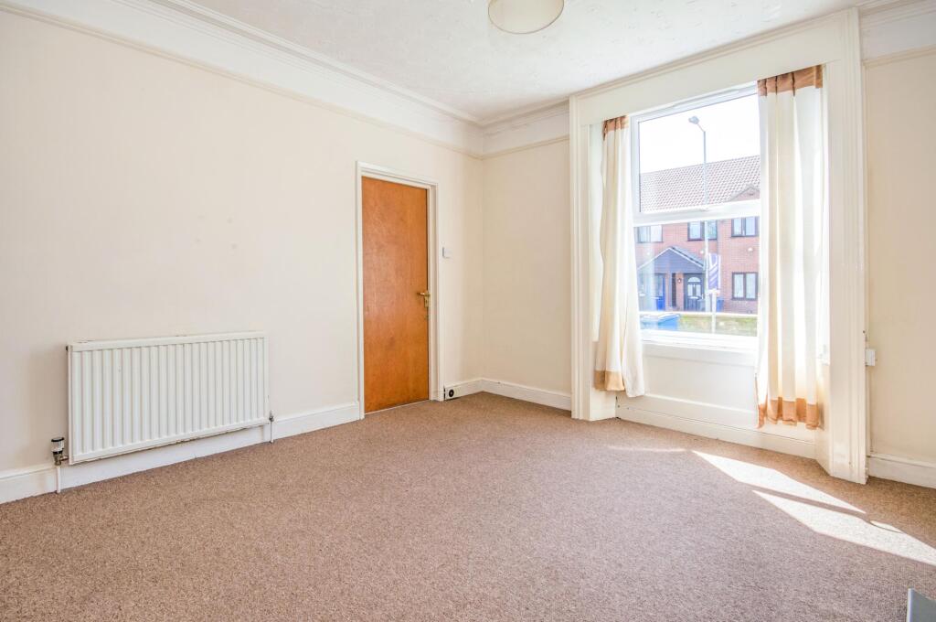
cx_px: 468
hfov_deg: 100.5
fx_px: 390
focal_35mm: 15
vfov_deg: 77.2
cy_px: 311
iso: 200
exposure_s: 1/40
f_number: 8
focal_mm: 10
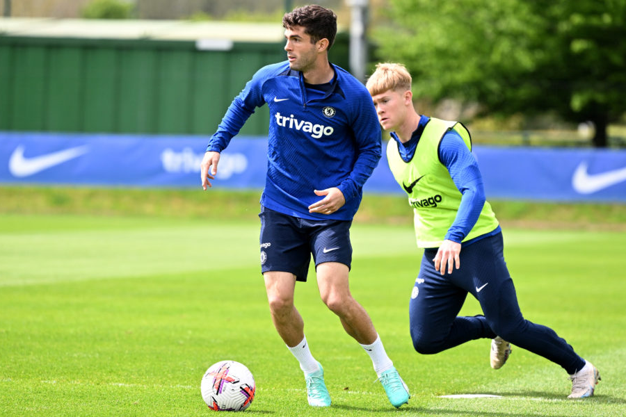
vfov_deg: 7.5
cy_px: 198
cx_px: 353
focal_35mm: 182
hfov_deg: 11.3
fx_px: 3165
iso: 400
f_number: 2.8
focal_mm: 160
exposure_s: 1/3200
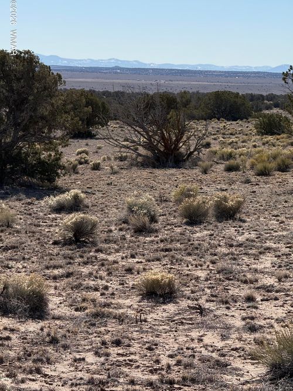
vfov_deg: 16.4
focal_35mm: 120
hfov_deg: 12.3
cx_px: 146
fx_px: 1355
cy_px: 196
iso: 50
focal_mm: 15.66
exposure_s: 1/1818
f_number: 2.8
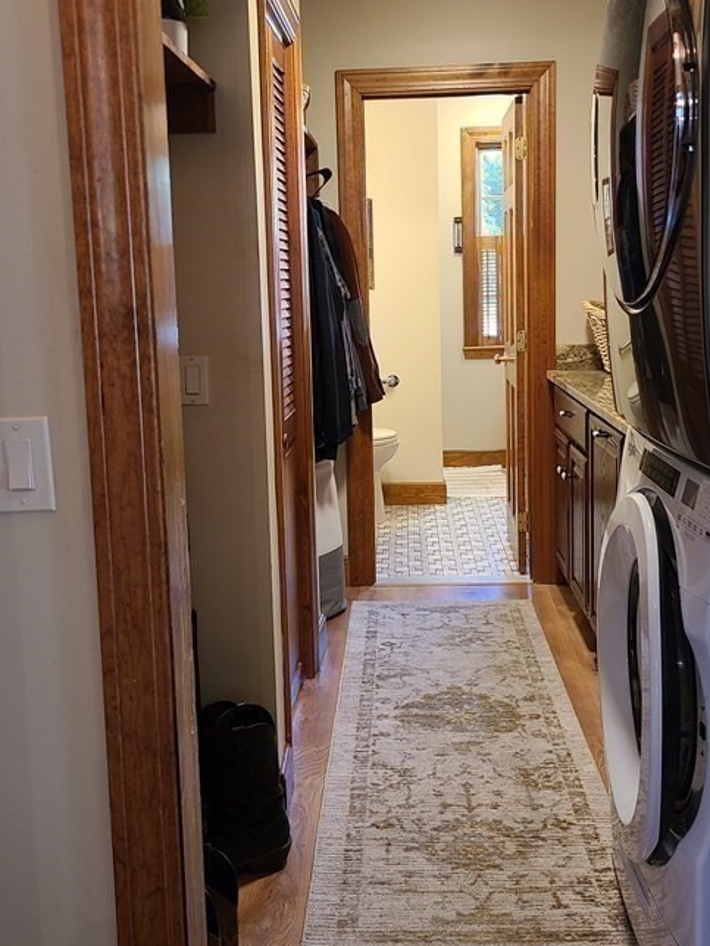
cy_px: 426
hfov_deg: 45.4
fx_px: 848
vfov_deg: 58.2
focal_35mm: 31
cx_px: 365
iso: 200
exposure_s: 1/60
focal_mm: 5.4
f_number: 1.8
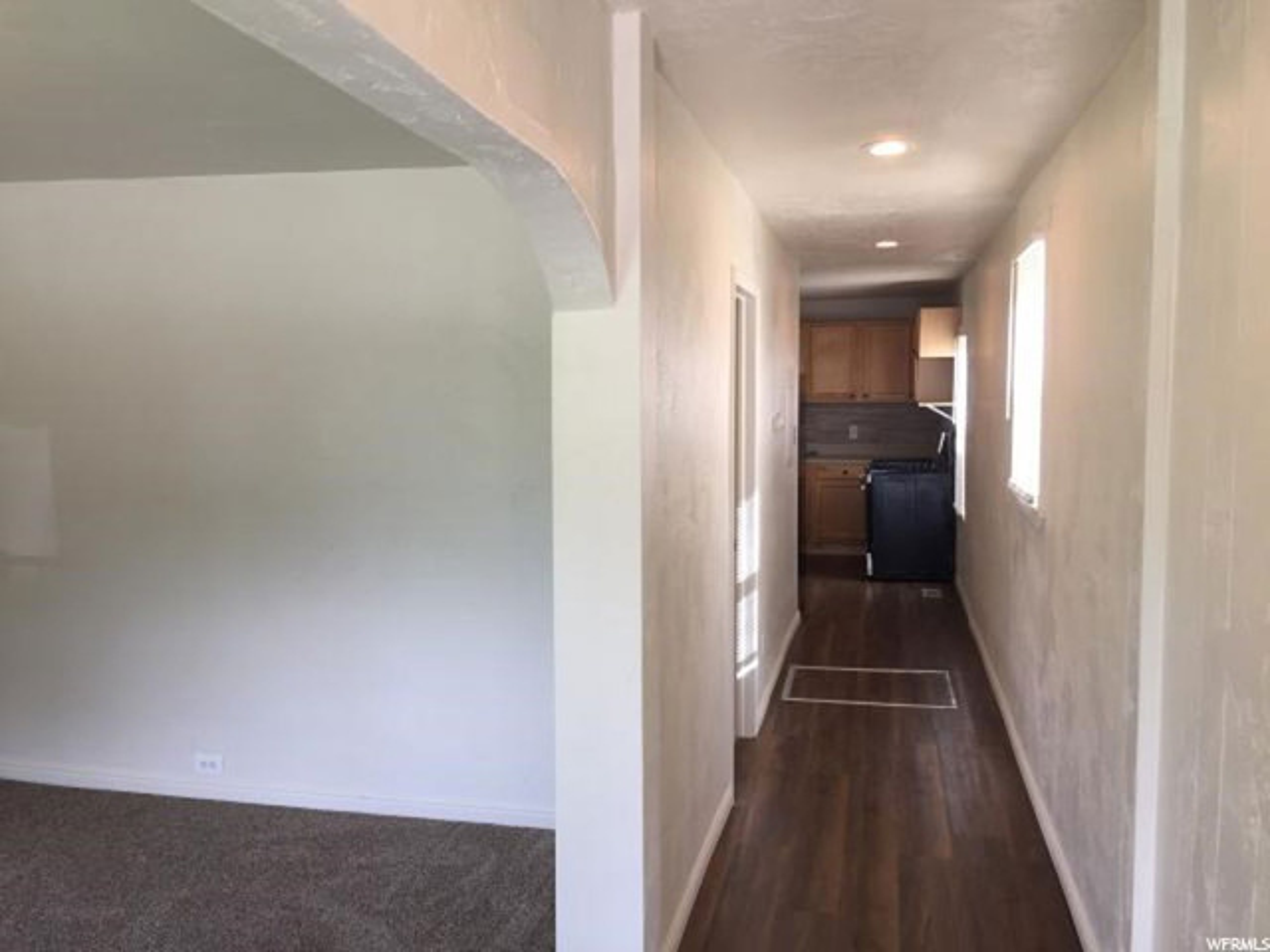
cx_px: 635
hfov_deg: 61.7
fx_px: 1064
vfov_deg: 48.2
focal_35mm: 29
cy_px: 476
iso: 32
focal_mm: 4.15
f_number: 2.2
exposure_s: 1/60
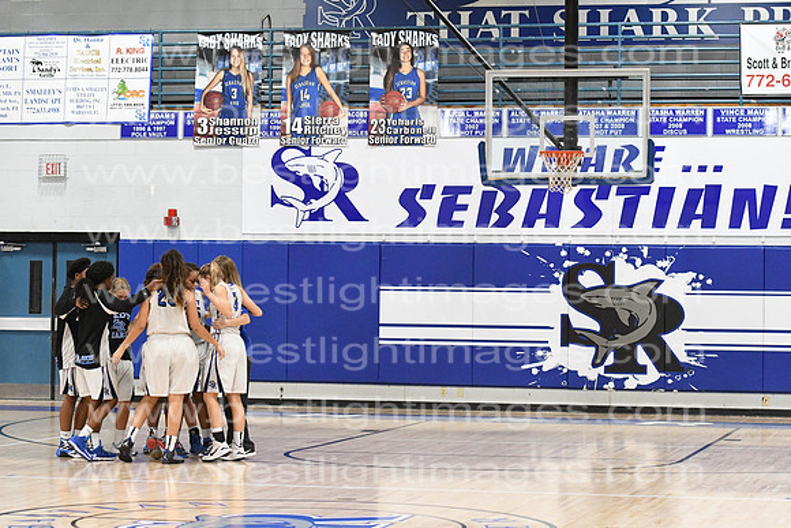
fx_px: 2308
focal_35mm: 105
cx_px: 396
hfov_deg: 19.5
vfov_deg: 13.0
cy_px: 264
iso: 5000
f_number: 3.5
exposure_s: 1/640
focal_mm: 70
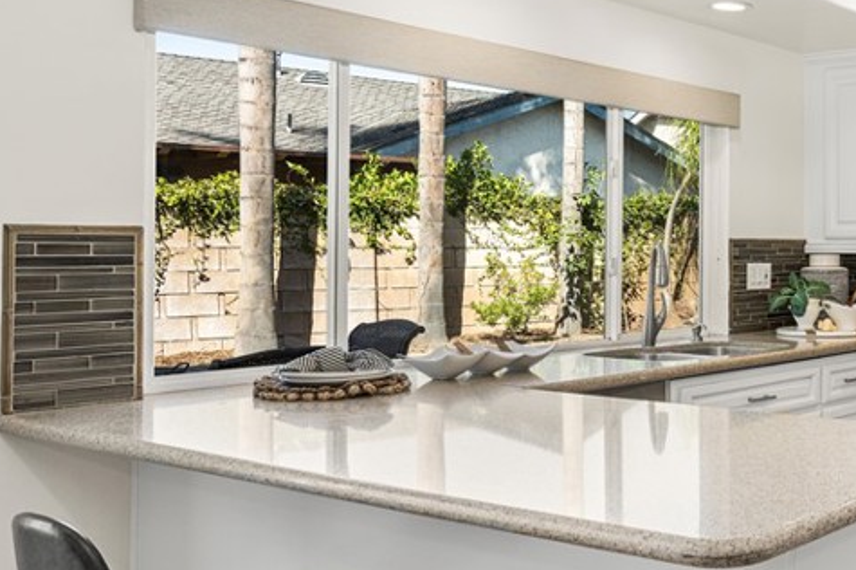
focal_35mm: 42
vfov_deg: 31.8
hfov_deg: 39.4
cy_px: 249
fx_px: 1000
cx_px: 905
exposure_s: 1/30
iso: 100
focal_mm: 19.5
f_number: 6.3
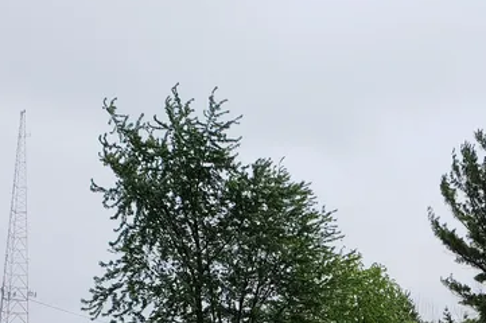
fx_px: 809
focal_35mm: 60
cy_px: 389
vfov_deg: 21.0
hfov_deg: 31.0
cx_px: 483
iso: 50
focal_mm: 4.3
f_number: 2.4
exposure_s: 1/644
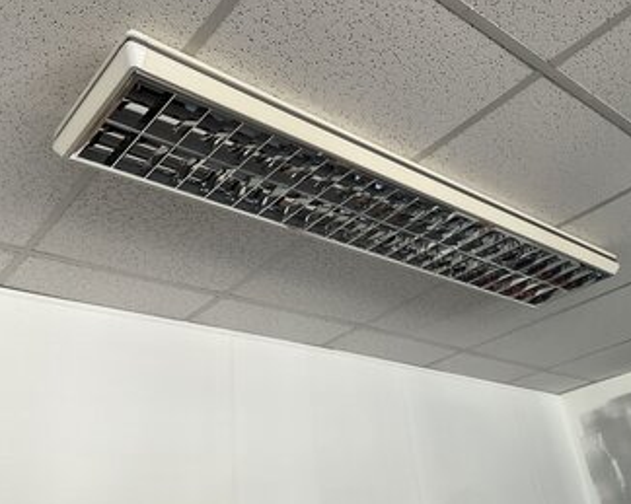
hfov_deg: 51.5
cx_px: 325
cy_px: 216
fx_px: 653
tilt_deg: +29.6
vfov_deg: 42.1
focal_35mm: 35
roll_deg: +5.7
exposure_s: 1/74
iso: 64
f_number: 1.8
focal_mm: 3
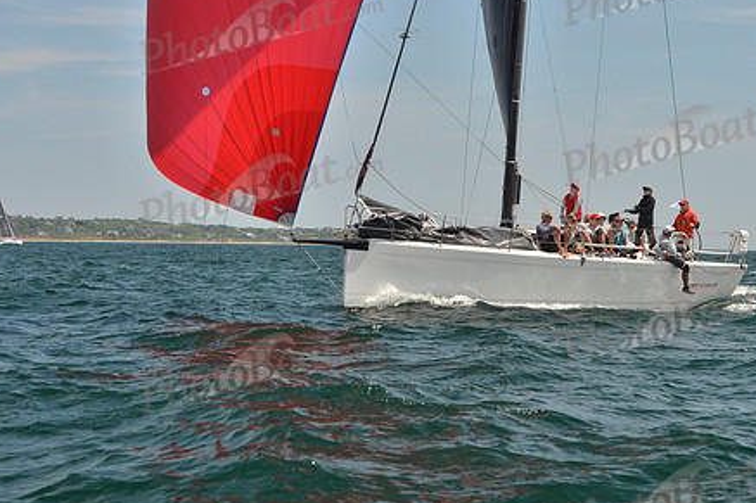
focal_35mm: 93
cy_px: 255
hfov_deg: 21.9
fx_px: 1952
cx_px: 474
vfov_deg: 14.7
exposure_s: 1/800
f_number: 7.1
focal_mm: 70
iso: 400
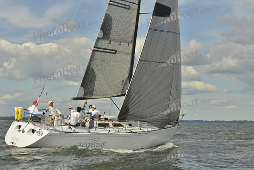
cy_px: 89
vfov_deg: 18.4
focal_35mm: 74
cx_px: 122
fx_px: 522
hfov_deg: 27.3
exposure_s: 1/1000
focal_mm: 70
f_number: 8
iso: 200
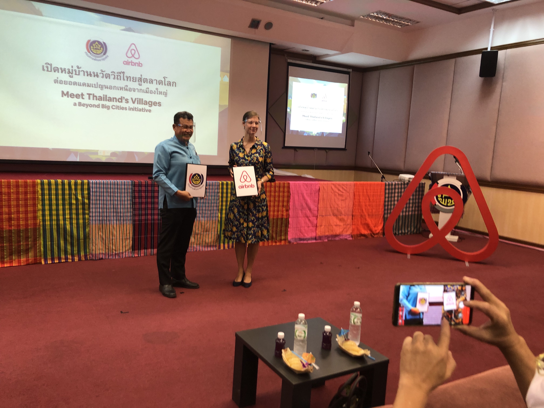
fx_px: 440
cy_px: 204
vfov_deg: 49.7
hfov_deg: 63.4
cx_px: 272
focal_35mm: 28
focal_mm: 3.99
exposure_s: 1/17
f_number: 1.8
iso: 40
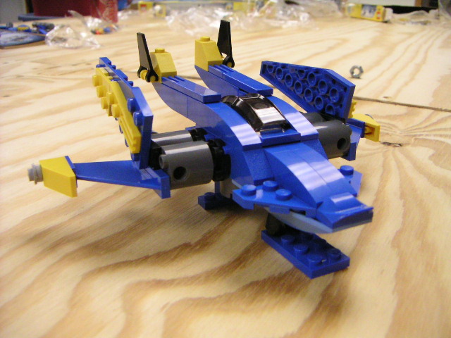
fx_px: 482
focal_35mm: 37
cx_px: 226
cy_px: 169
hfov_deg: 50.1
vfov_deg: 38.7
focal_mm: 4.8
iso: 400
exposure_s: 1/125
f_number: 2.8
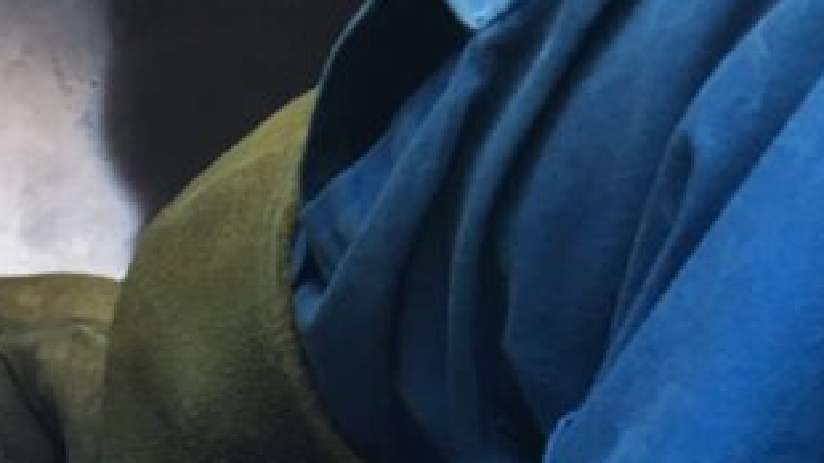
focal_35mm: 110
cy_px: 1275
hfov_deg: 19.1
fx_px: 2402
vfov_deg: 9.3
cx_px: 85
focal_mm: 4.15
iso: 25
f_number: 2.2
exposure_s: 1/15
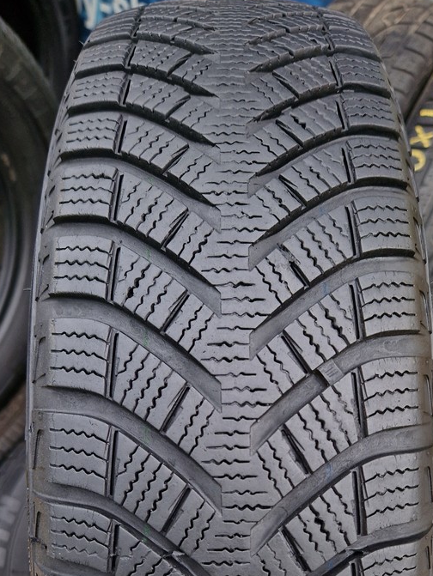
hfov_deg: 38.7
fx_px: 617
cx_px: 227
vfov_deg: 48.0
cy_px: 439
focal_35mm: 37
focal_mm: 5.4
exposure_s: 1/468
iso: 50
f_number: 1.8
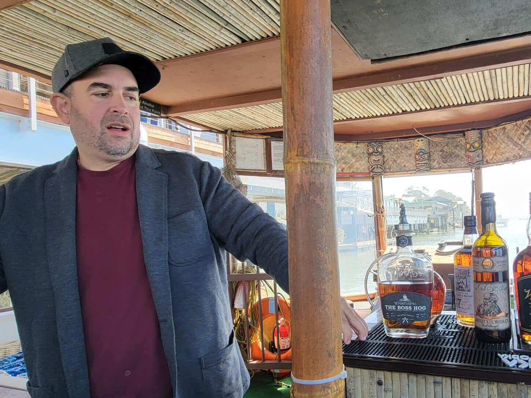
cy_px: 230
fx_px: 353
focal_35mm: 23
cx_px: 378
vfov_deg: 58.6
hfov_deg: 70.4
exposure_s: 1/120
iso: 64
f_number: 2.2
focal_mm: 2.2
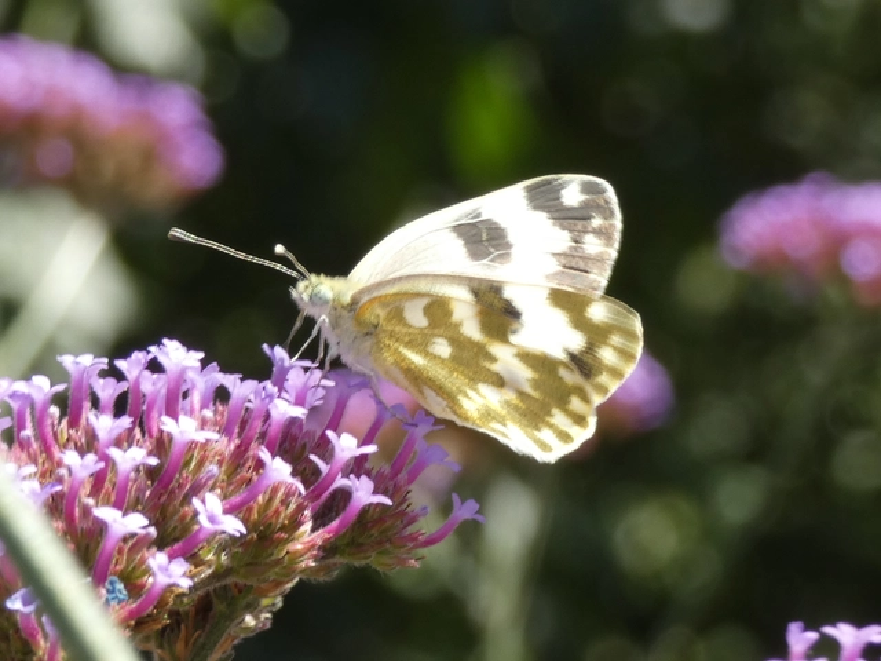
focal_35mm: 164
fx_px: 4174
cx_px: 440
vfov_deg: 9.1
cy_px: 330
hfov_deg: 12.0
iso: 100
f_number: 5.4
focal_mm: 29.5
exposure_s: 1/80
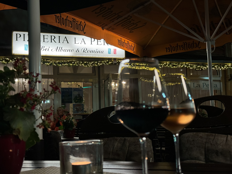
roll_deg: +2.2
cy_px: 87
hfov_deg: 39.7
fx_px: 322
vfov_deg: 30.3
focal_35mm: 48
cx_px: 116
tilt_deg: +6.6
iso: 125
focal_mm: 6.86
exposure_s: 1/50
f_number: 1.78
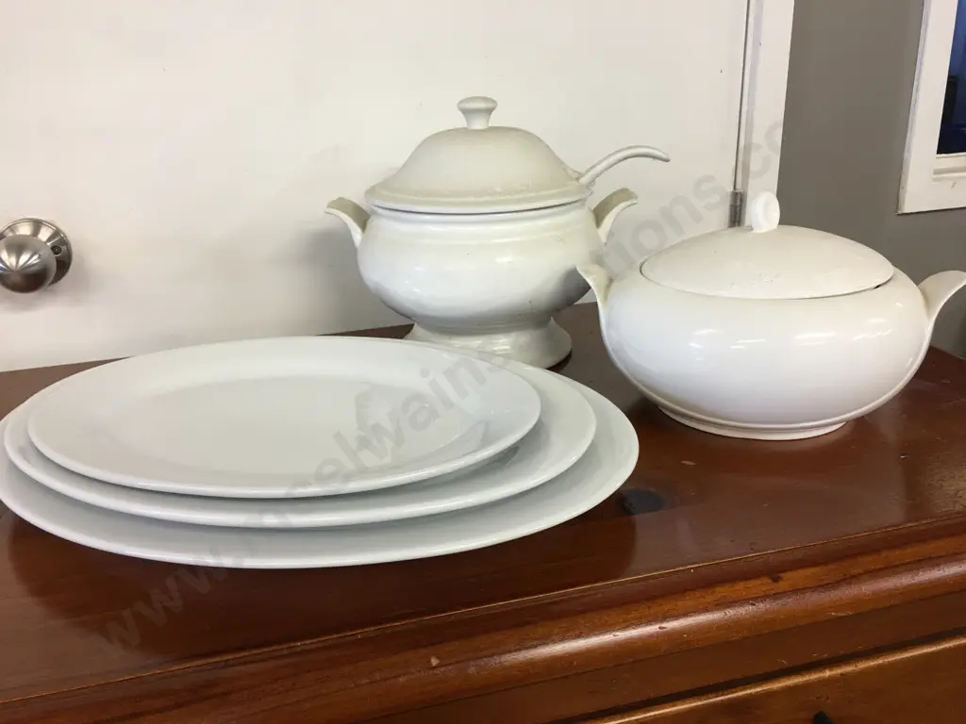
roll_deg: +1.8
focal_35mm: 29
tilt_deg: -19.5
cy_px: 362
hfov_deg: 61.7
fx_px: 809
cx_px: 483
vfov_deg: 48.2
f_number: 2.2
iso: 64
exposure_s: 1/33
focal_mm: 4.15
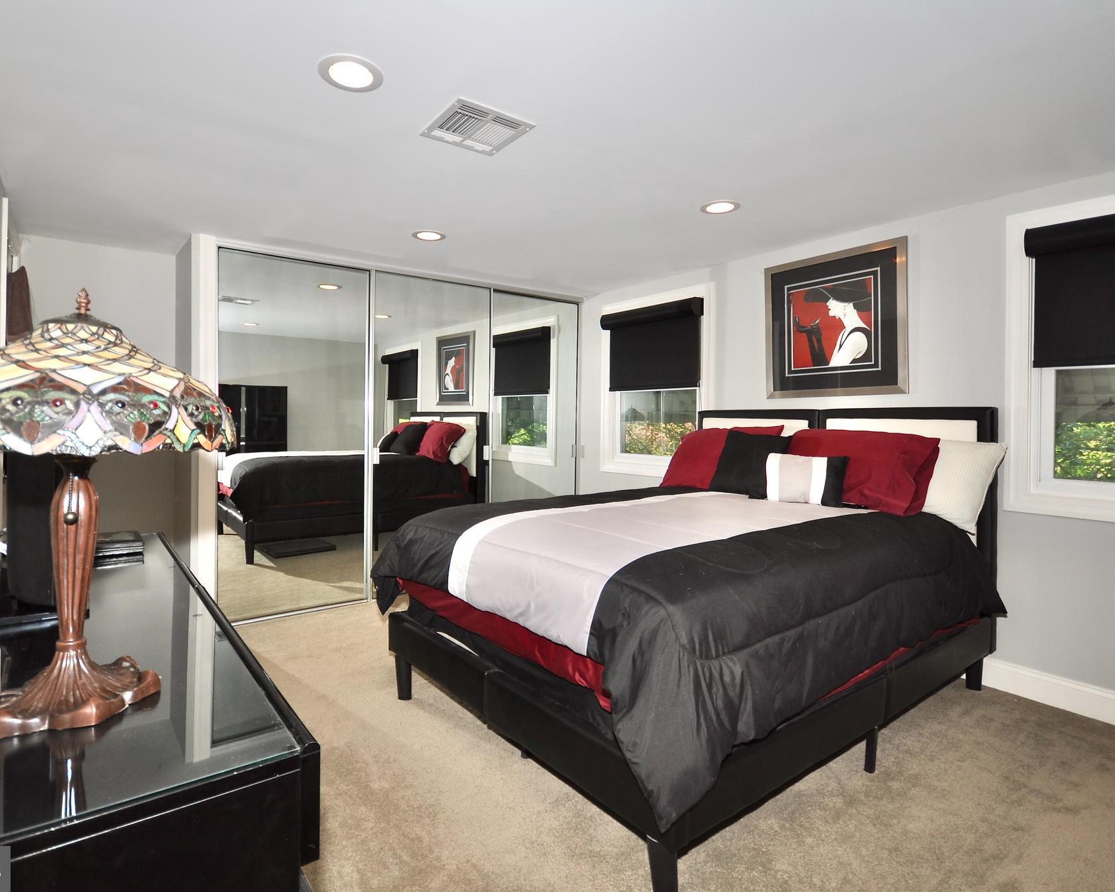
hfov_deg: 89.6
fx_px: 561
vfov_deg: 77.0
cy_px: 446
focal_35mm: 17
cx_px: 539
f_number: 4
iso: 100
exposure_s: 1/60
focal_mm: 10
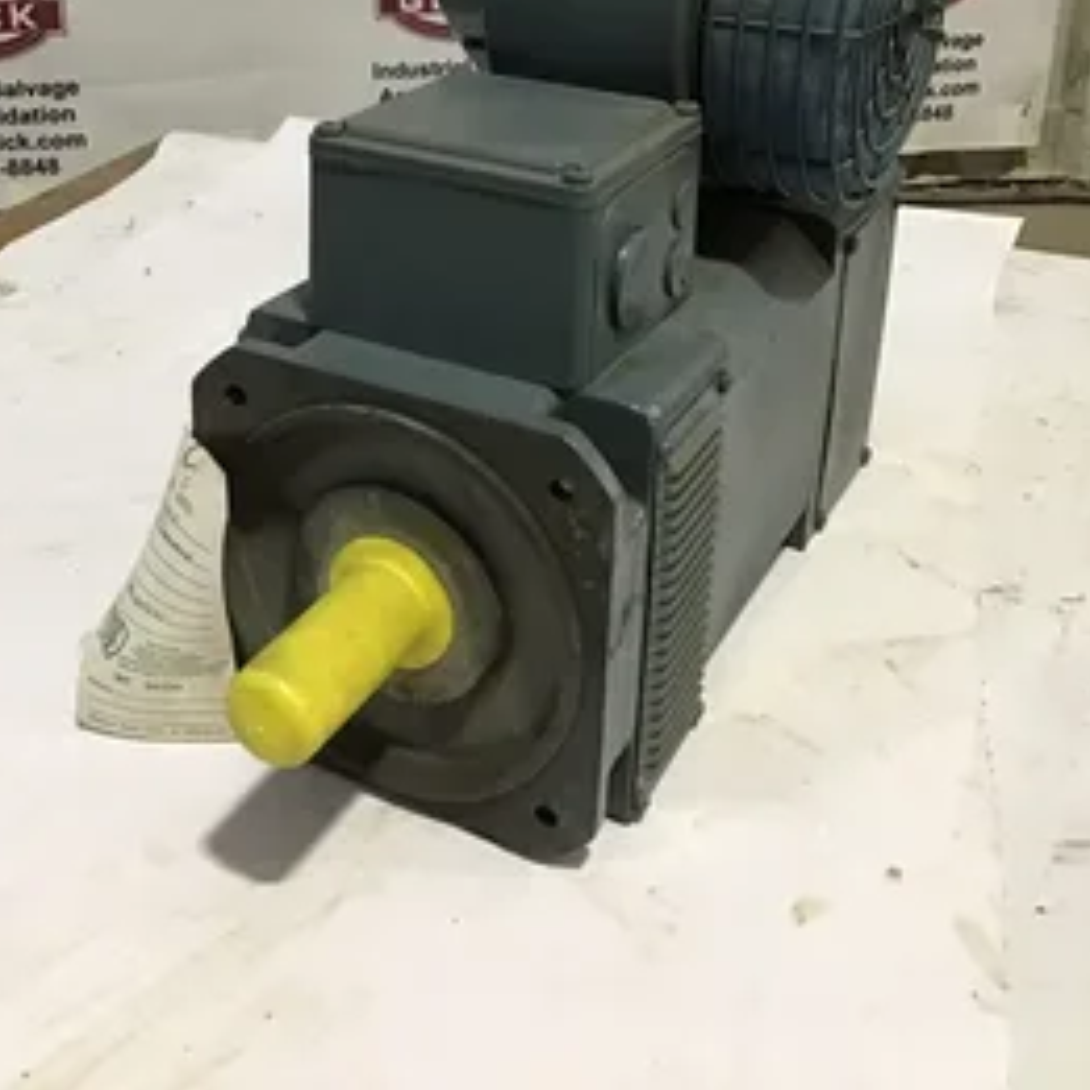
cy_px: 259
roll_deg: +0.0
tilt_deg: -20.3
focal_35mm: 42
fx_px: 1496
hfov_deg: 40.0
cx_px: 472
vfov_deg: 38.9
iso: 200
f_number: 2.4
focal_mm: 3.3
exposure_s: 1/30
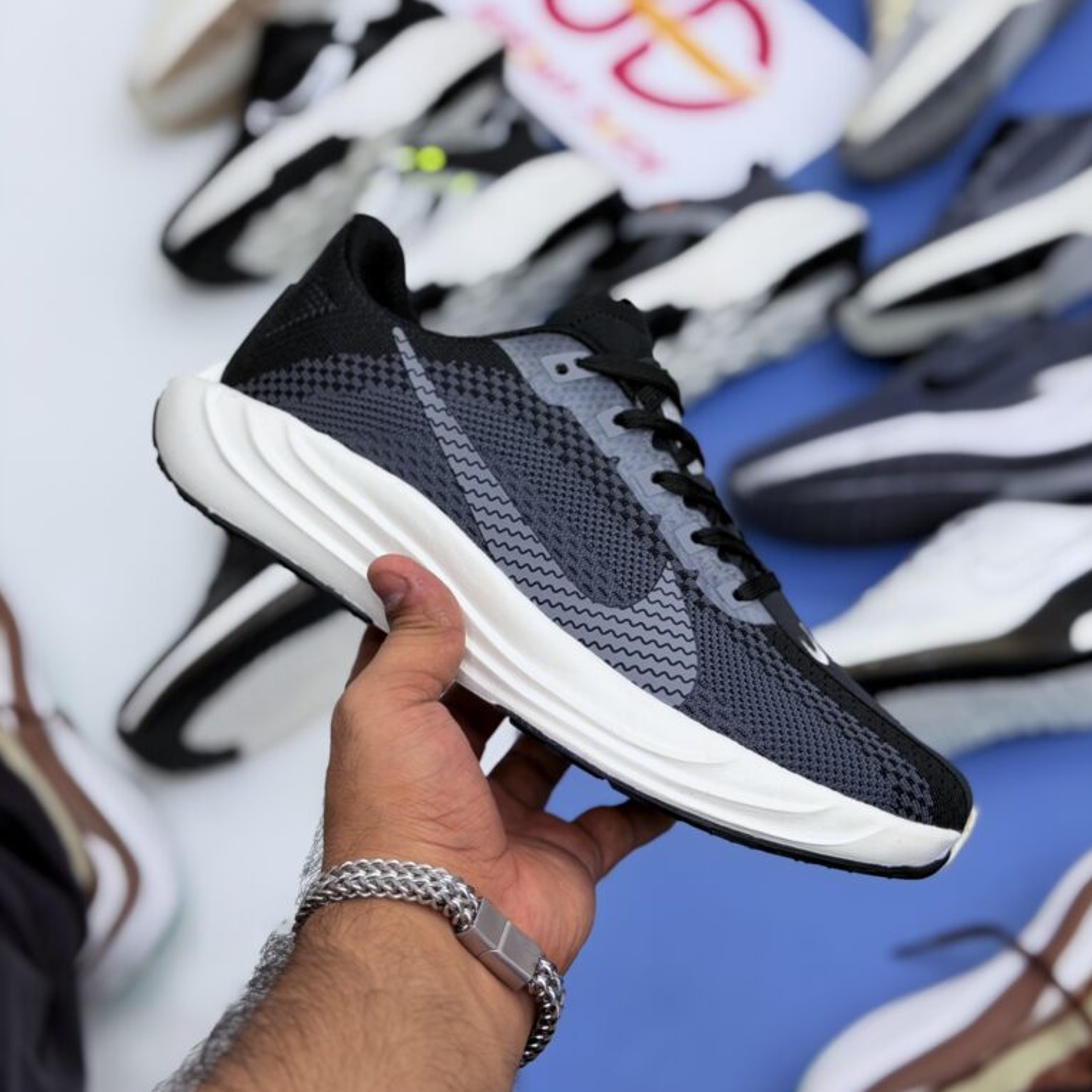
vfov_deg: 30.0
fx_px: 2034
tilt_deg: -57.0
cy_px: 426
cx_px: 549
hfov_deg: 30.0
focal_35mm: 57
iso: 64
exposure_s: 1/349
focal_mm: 6.76
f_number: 1.78
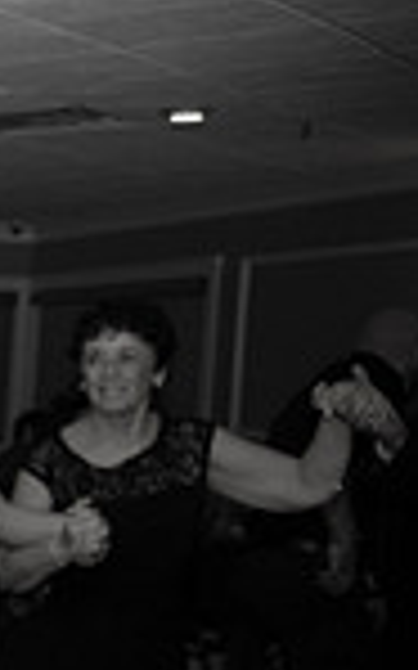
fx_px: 1733
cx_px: -876
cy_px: 609
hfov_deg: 9.9
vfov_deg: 21.4
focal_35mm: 95
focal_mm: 24
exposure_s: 1/200
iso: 2000
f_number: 4
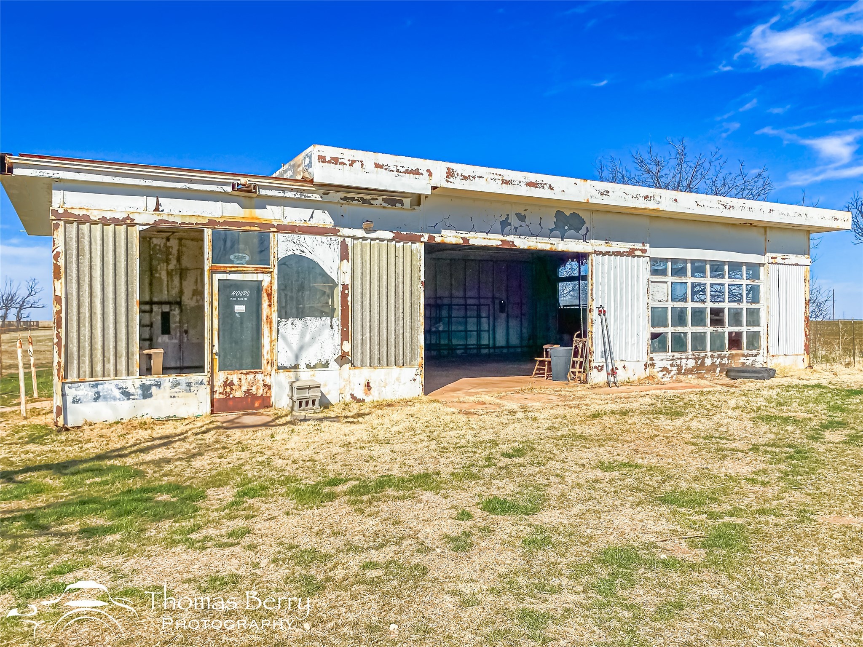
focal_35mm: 26
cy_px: 324
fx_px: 648
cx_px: 432
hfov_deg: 67.3
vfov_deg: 53.1
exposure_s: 1/5000
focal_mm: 4.25
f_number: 1.8
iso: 32
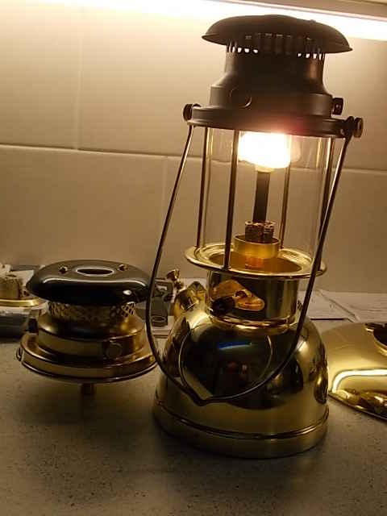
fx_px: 641
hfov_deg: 33.6
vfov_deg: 43.9
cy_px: 258
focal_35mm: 43
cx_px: 194
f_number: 3.3
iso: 80
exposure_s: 1/100
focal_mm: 6.1
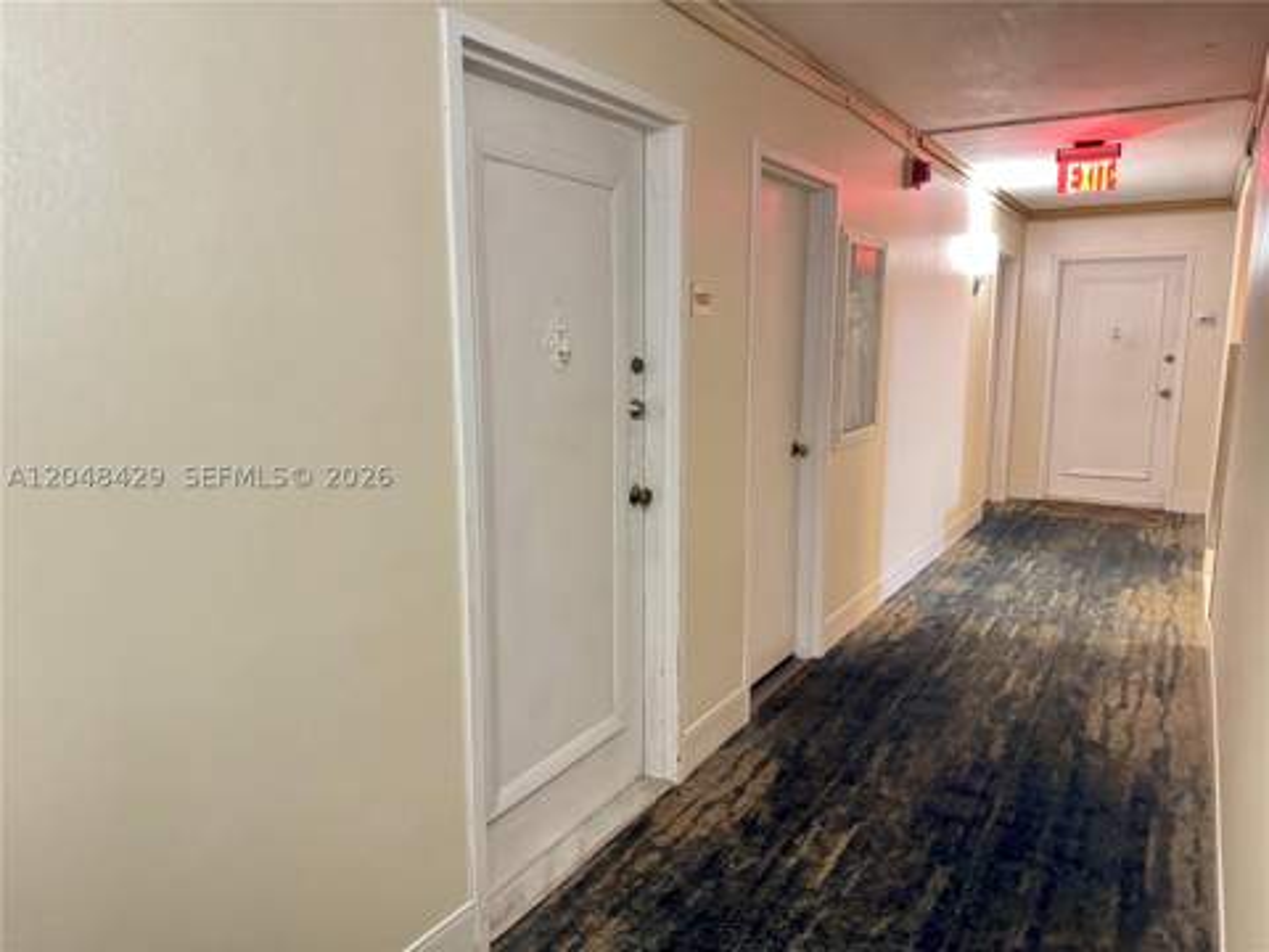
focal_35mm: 24
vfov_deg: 56.8
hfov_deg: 71.6
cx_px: 634
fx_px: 880
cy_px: 476
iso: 1600
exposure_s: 1/24
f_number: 1.78
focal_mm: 6.76
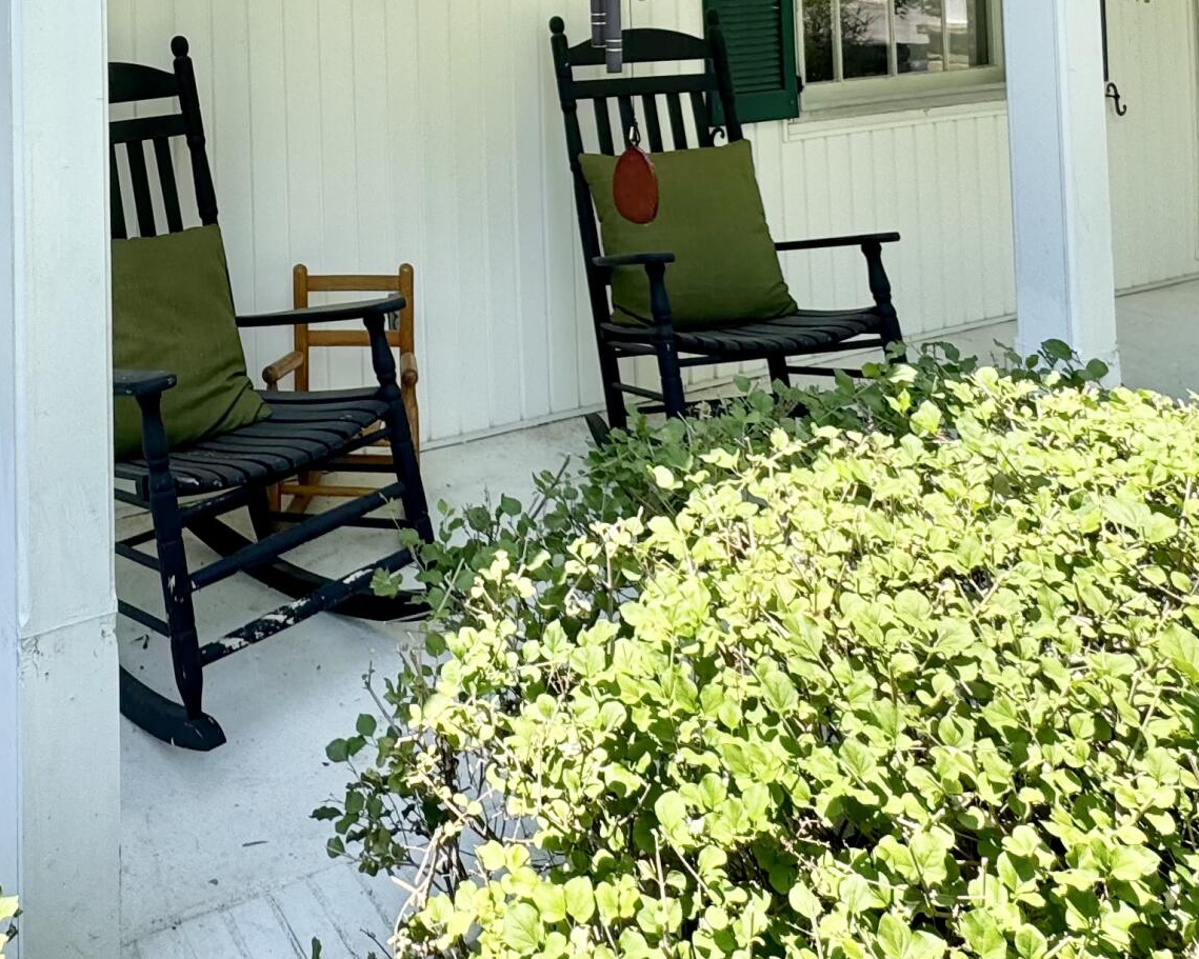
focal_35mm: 36
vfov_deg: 35.1
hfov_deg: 48.3
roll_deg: +1.1
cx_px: 297
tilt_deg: +1.9
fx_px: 1277
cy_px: -107
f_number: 2.2
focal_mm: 2.22
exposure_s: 1/337
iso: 40
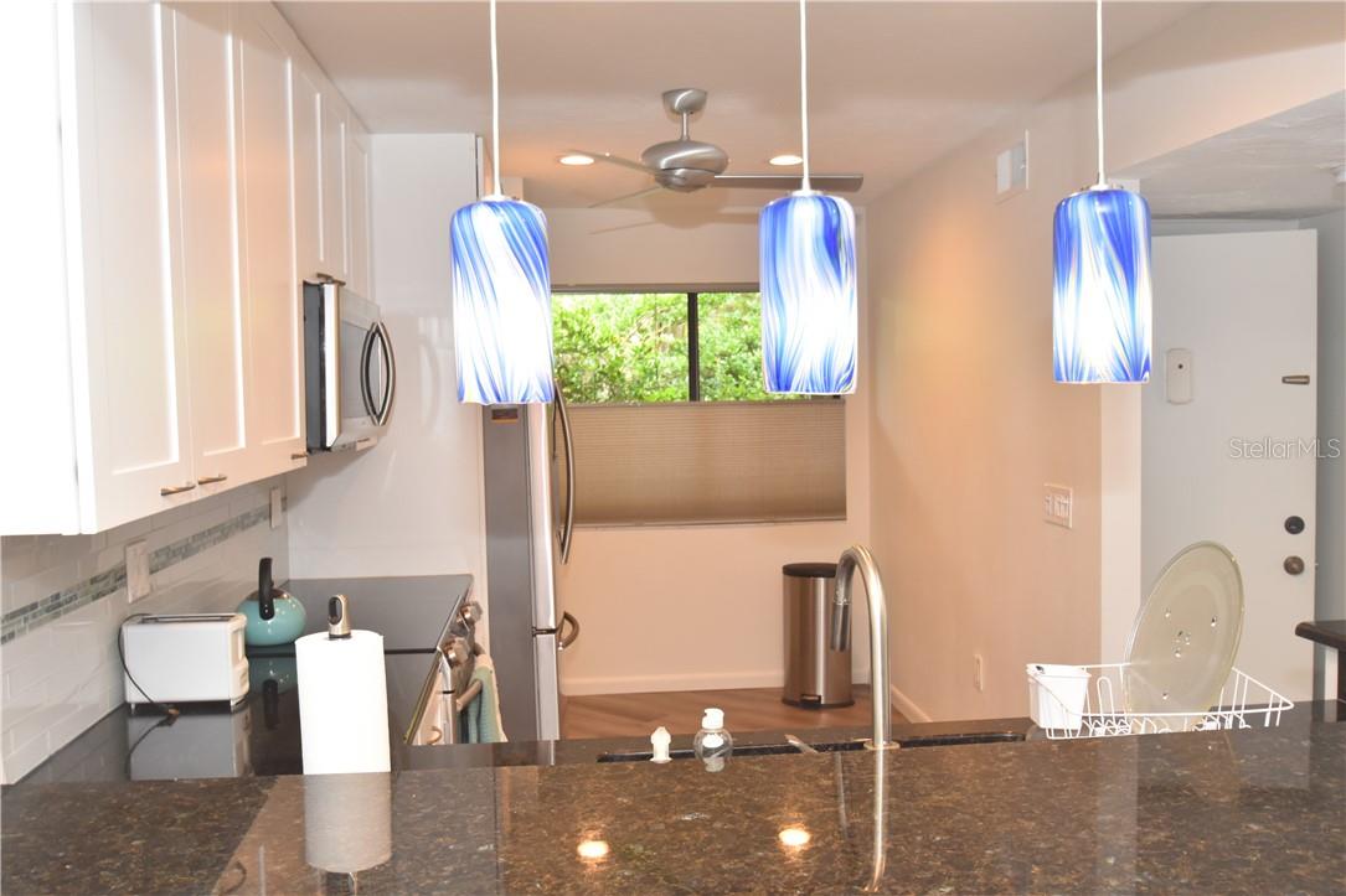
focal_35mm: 33
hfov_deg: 57.2
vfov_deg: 40.0
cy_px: 448
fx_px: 1234
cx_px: 673
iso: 800
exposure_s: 1/80
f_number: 4.5
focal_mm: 22
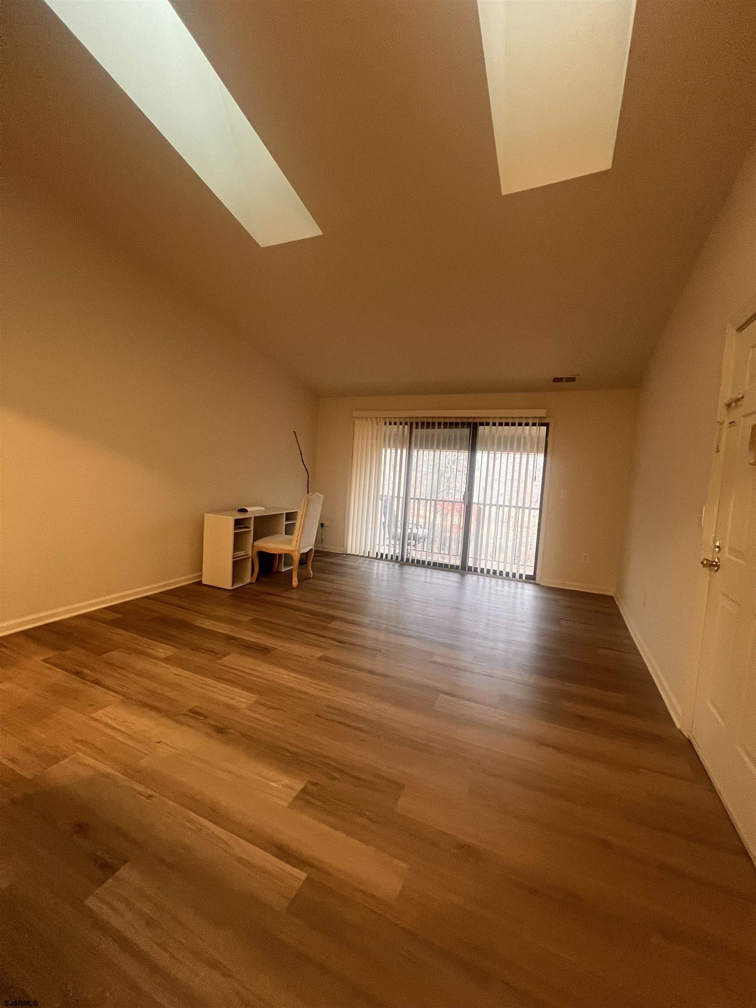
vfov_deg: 106.2
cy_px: 504
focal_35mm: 13
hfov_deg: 89.9
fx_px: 379
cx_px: 378
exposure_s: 1/60
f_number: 1.8
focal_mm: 1.57
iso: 320
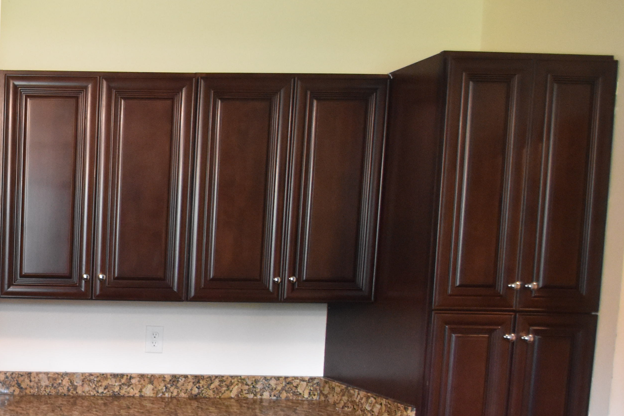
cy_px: 293
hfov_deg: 42.2
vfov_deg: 36.3
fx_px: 624
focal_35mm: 36
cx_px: -59
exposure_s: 1/60
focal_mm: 10
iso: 2500
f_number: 3.5
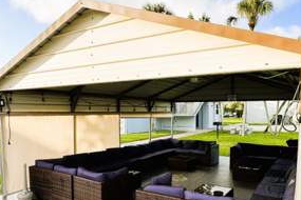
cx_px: 178
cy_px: 126
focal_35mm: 28
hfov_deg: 64.9
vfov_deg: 46.0
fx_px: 234
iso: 40
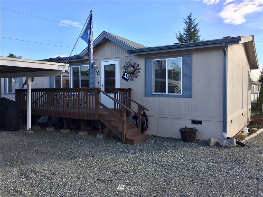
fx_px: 220
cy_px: 98
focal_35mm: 29
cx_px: 132
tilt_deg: -1.0
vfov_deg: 48.2
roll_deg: -0.6
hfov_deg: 61.7
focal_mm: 4.15
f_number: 2.2
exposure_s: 1/775
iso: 32
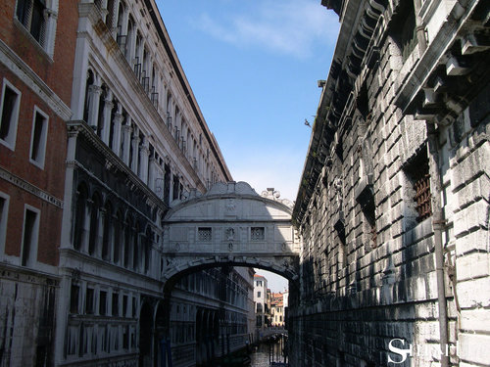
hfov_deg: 49.0
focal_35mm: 38
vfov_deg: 37.7
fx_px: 538
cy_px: 184
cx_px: 245
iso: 100
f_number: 7.6
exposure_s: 1/170
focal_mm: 8
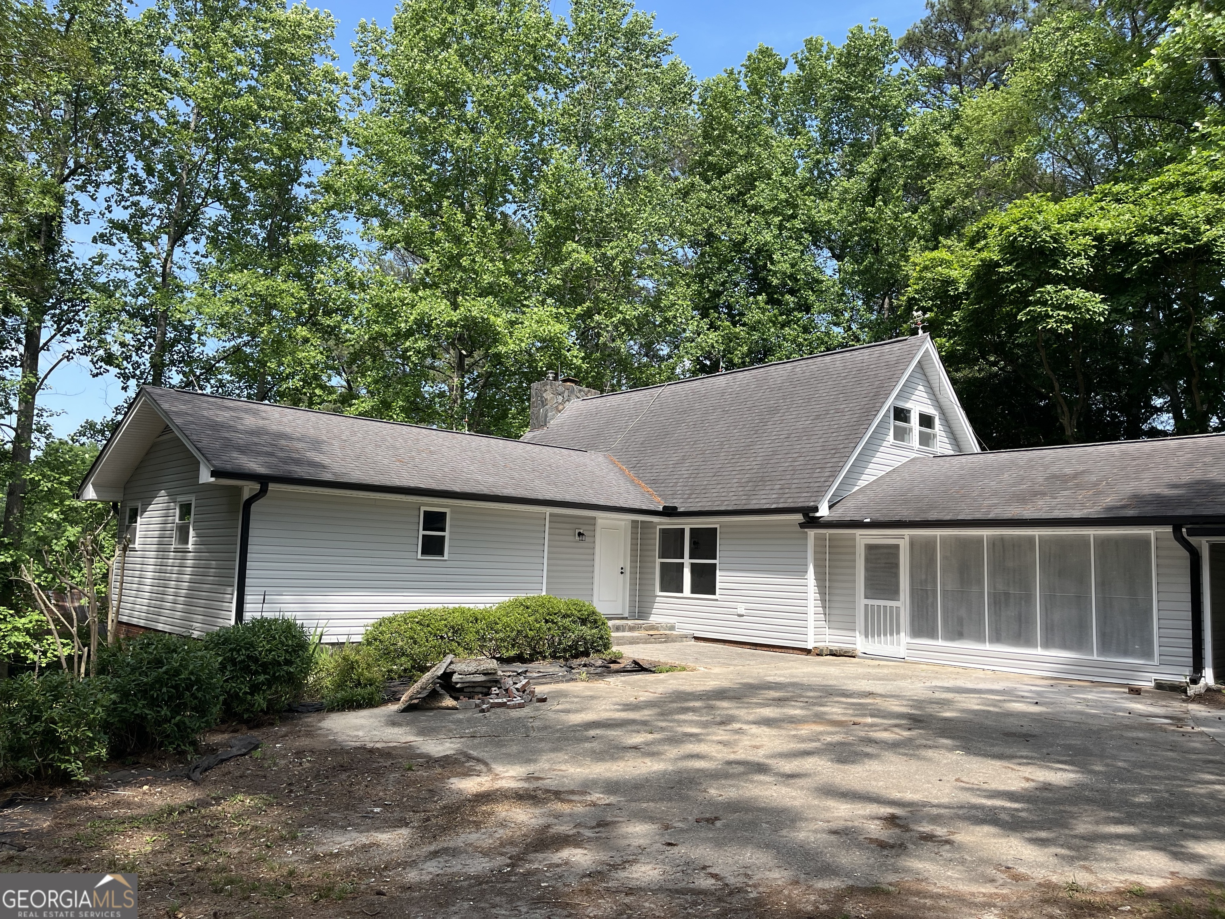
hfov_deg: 67.3
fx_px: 920
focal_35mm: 26
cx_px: 612
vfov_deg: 53.1
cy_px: 460
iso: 50
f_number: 1.6
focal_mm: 5.1
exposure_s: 1/1441
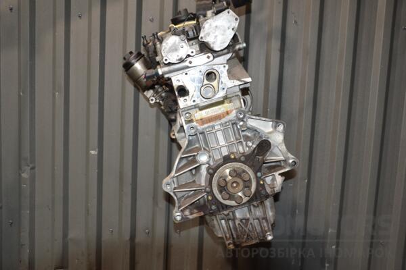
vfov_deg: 35.5
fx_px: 423
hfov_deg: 51.3
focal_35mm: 38
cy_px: 135
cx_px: 203
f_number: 5
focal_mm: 25
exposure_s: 1/60
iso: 800
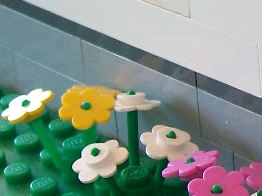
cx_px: 330
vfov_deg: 8.1
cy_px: 56
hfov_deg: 10.6
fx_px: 1377
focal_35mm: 182
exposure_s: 1/60
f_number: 2.7
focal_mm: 6
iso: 80
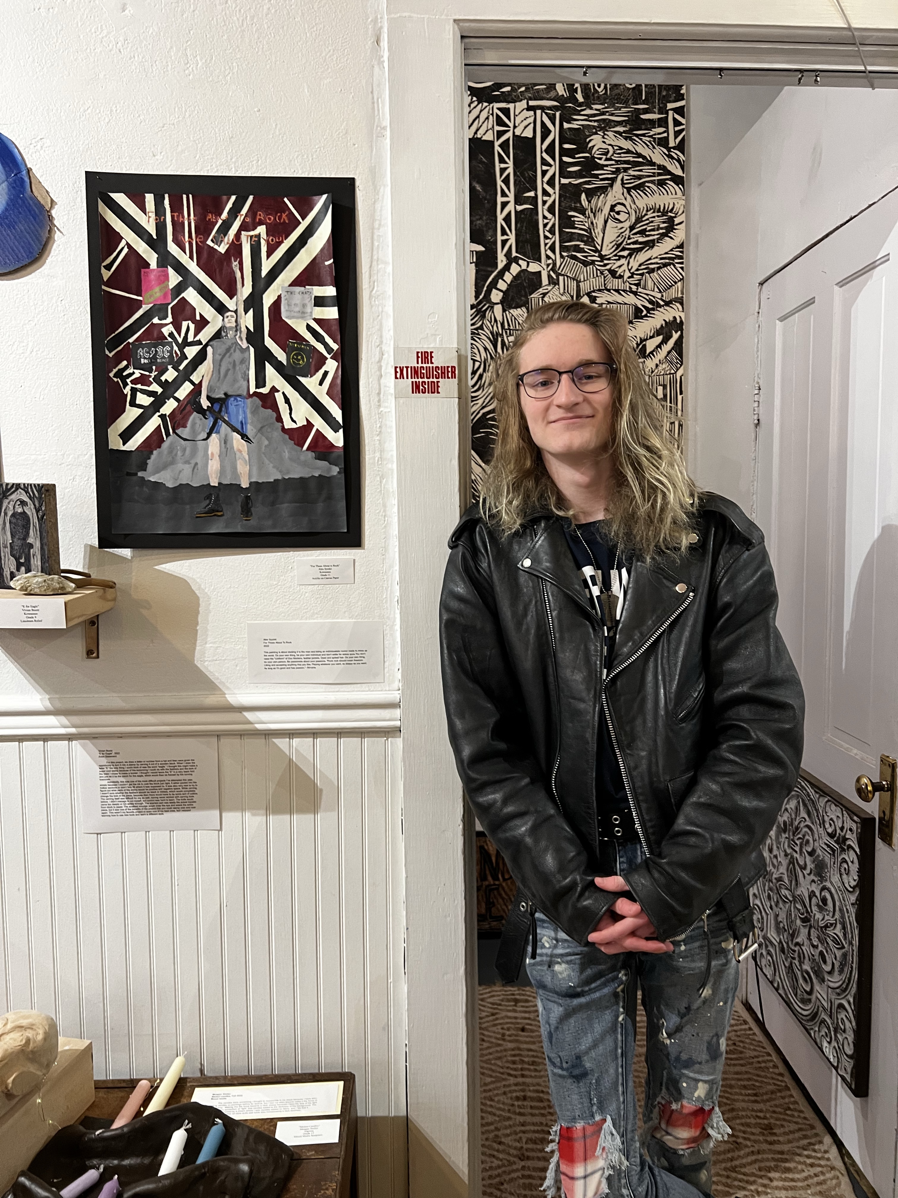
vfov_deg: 67.3
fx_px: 899
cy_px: 599
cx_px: 449
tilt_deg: -4.5
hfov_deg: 53.1
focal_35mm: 26
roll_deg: +2.0
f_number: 1.5
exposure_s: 1/60
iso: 200
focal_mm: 5.7
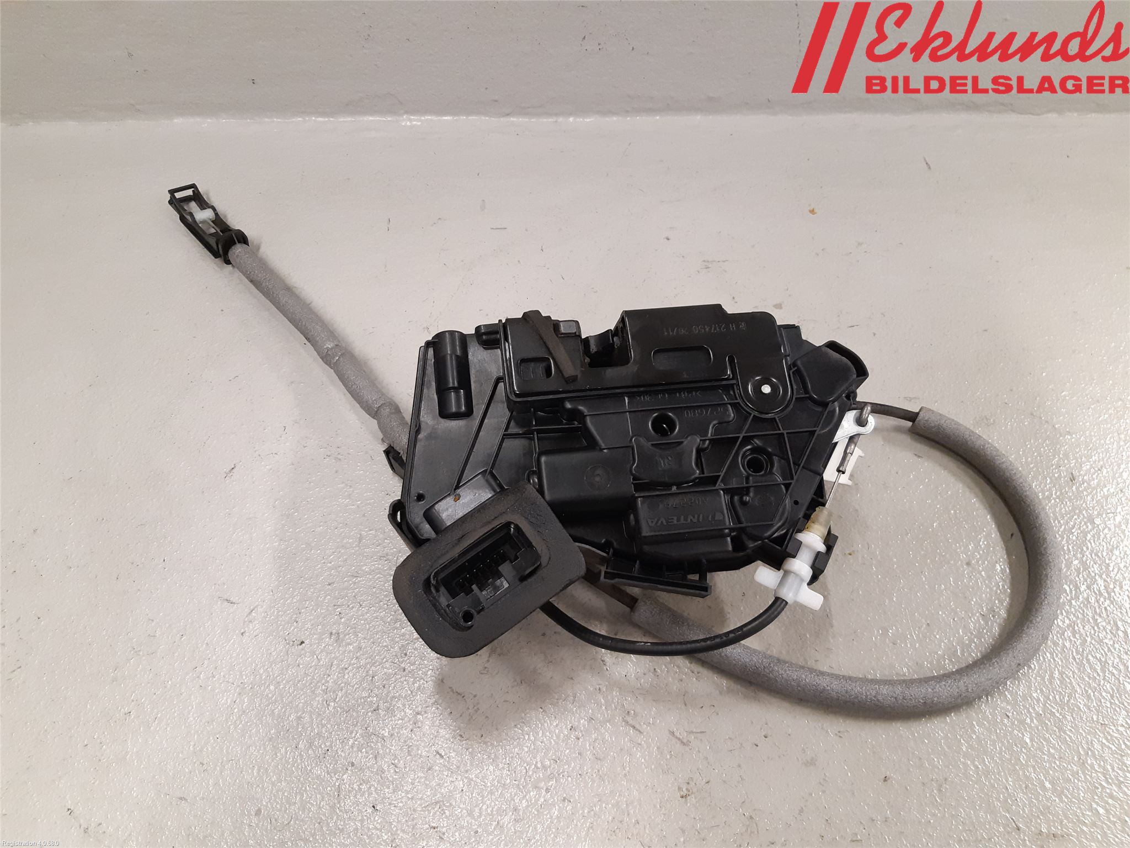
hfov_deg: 67.3
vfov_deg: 53.1
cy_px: 424
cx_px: 565
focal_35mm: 26
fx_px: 849
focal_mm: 3.93
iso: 250
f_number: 1.7
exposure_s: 1/50
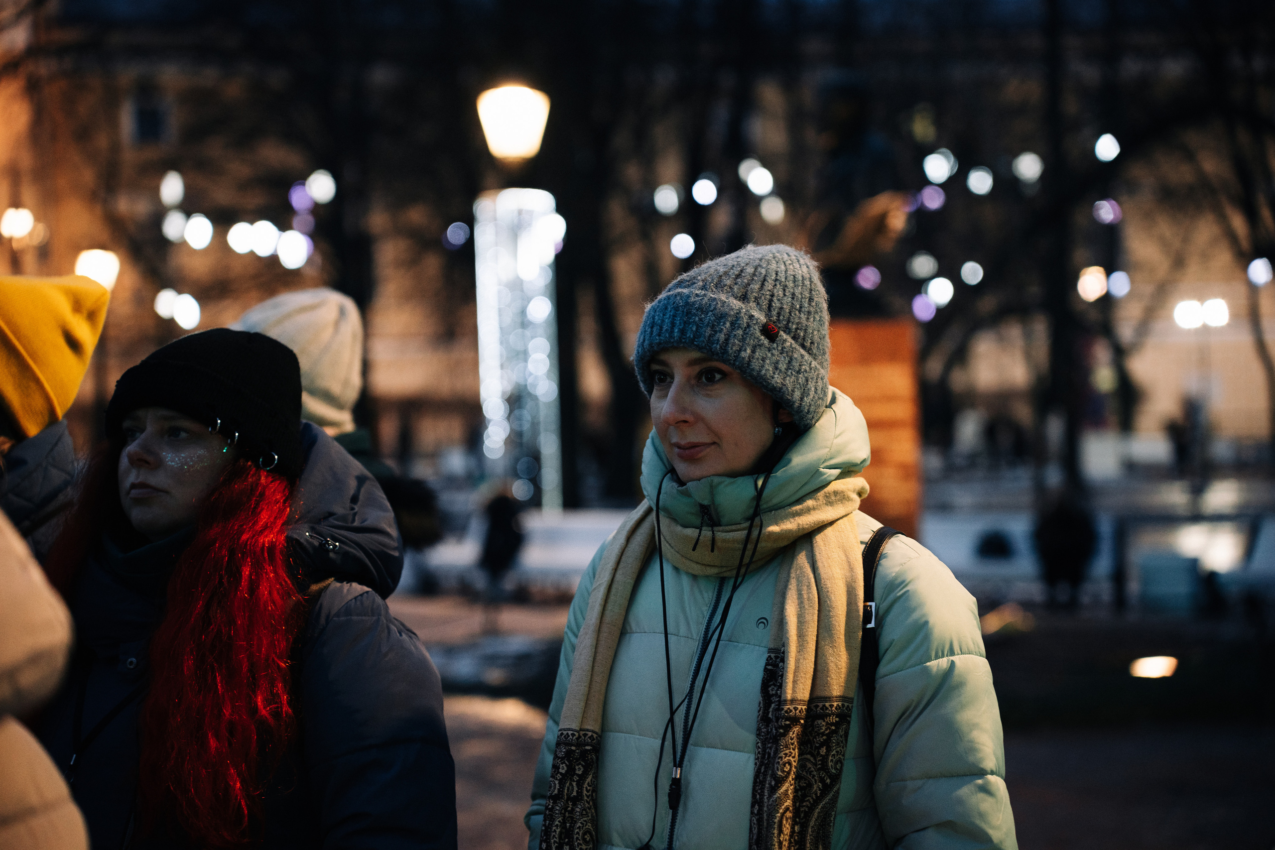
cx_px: 638
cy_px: 425
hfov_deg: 27.0
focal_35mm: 75
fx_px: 2656
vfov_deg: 18.2
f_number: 2.8
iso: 1250
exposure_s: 1/125
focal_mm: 75
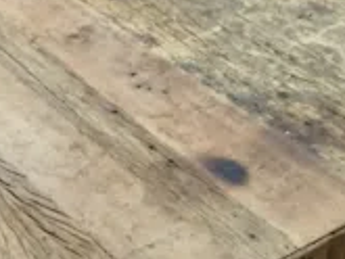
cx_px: 82
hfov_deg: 20.9
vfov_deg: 15.7
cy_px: 228
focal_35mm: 93
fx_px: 928
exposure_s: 1/33
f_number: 1.7
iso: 500
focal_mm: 5.31
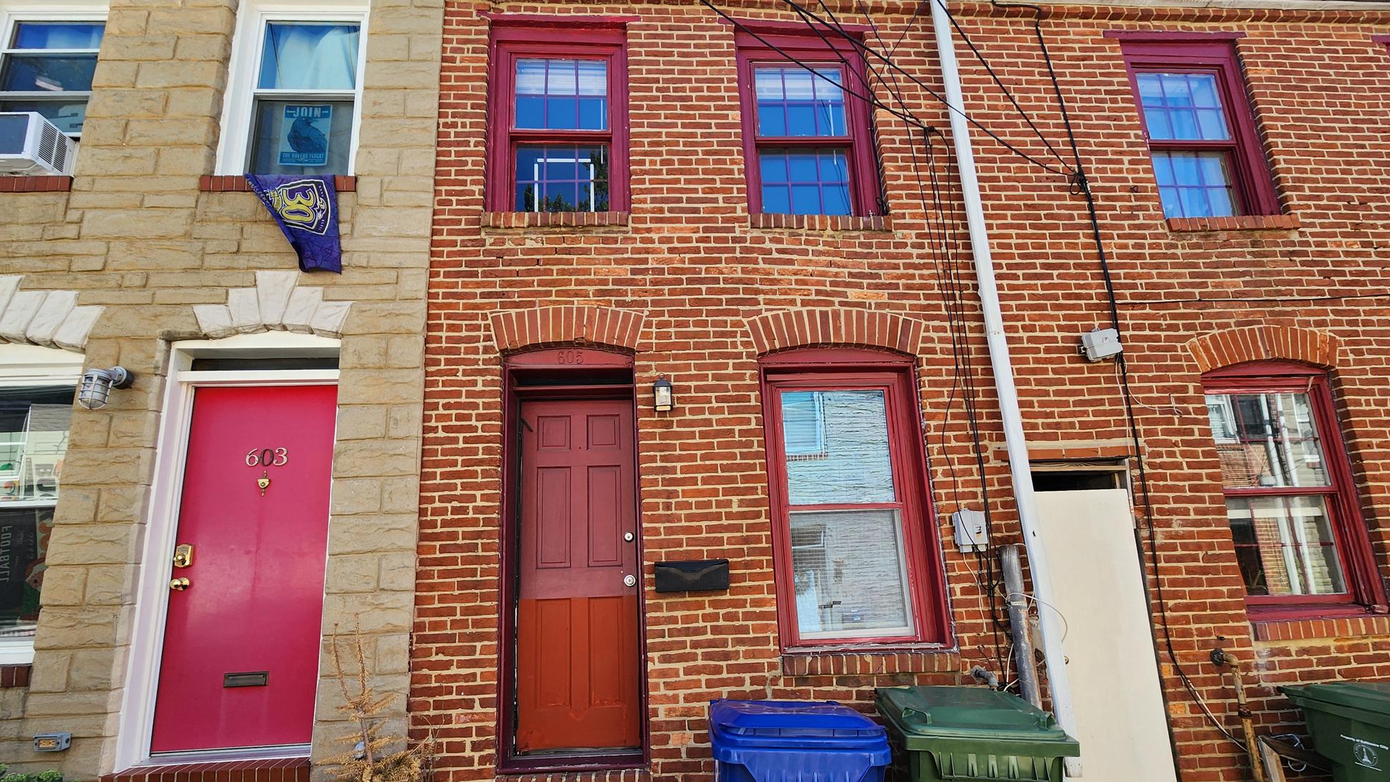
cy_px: 481
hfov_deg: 103.0
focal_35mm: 15
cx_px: 684
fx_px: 553
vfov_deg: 69.6
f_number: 2.2
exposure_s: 1/335
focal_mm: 2.2
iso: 50
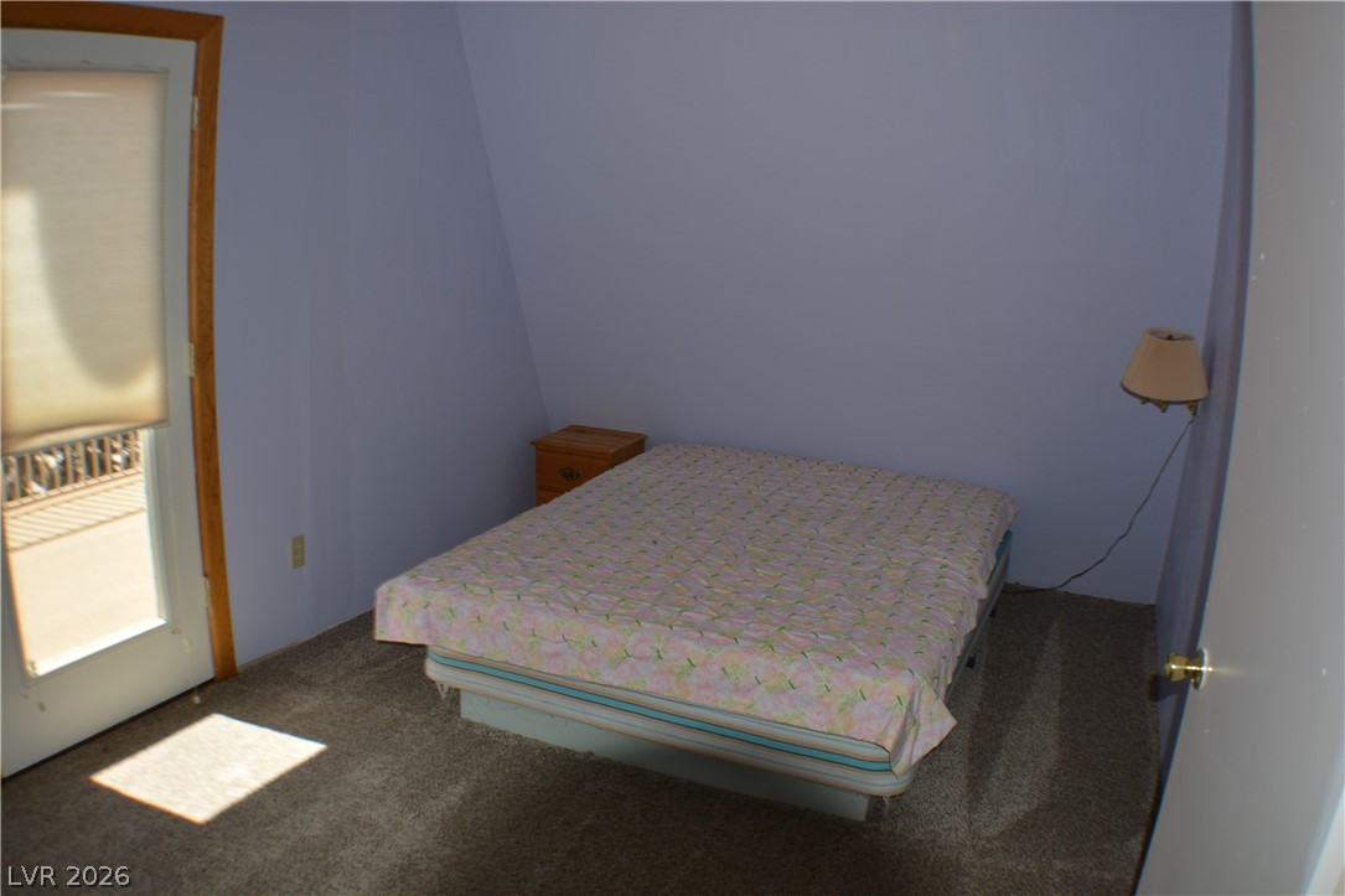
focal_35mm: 39
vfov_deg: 34.2
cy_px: 448
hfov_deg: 49.6
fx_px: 1457
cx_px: 672
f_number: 4.2
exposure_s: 1/200
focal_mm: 26
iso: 100
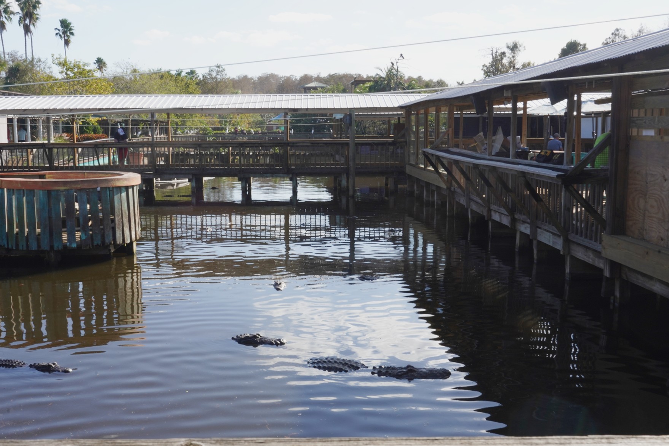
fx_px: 762
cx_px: 320
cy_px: 245
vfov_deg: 32.6
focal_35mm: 41
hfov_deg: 47.4
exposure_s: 1/100
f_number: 22
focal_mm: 36
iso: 400
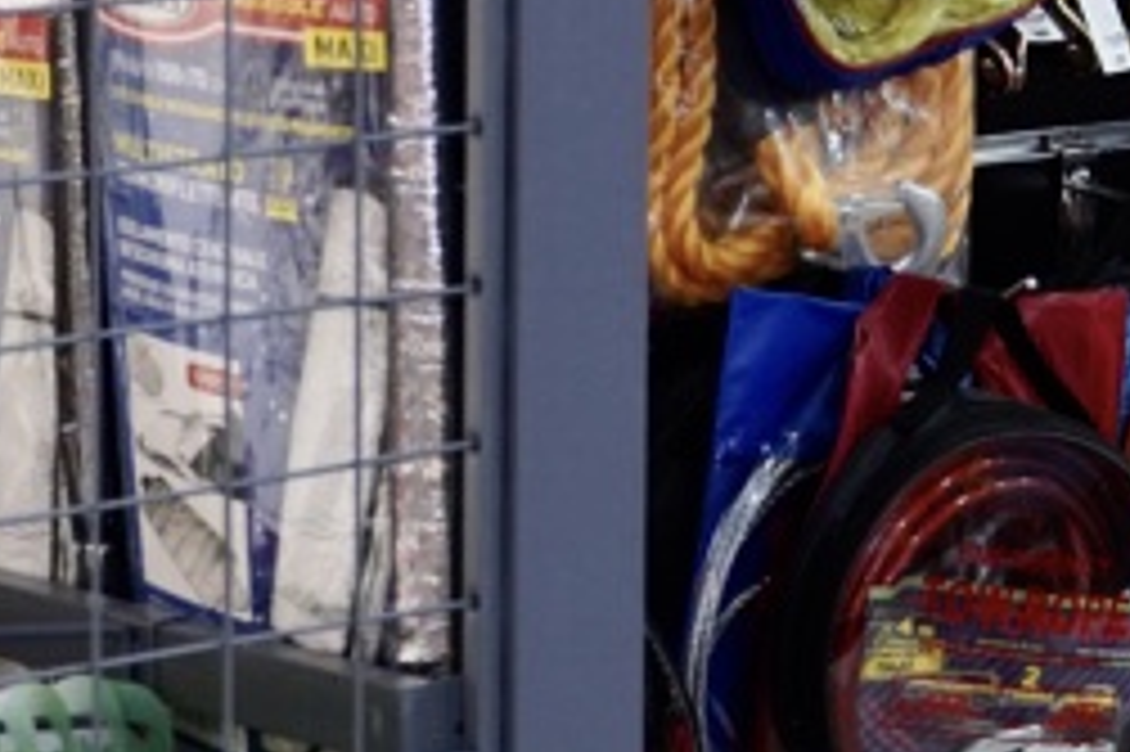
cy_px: 162
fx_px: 5866
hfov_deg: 11.0
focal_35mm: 187
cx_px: 936
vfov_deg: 7.3
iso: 400
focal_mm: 29
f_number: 3.2
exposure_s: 1/100
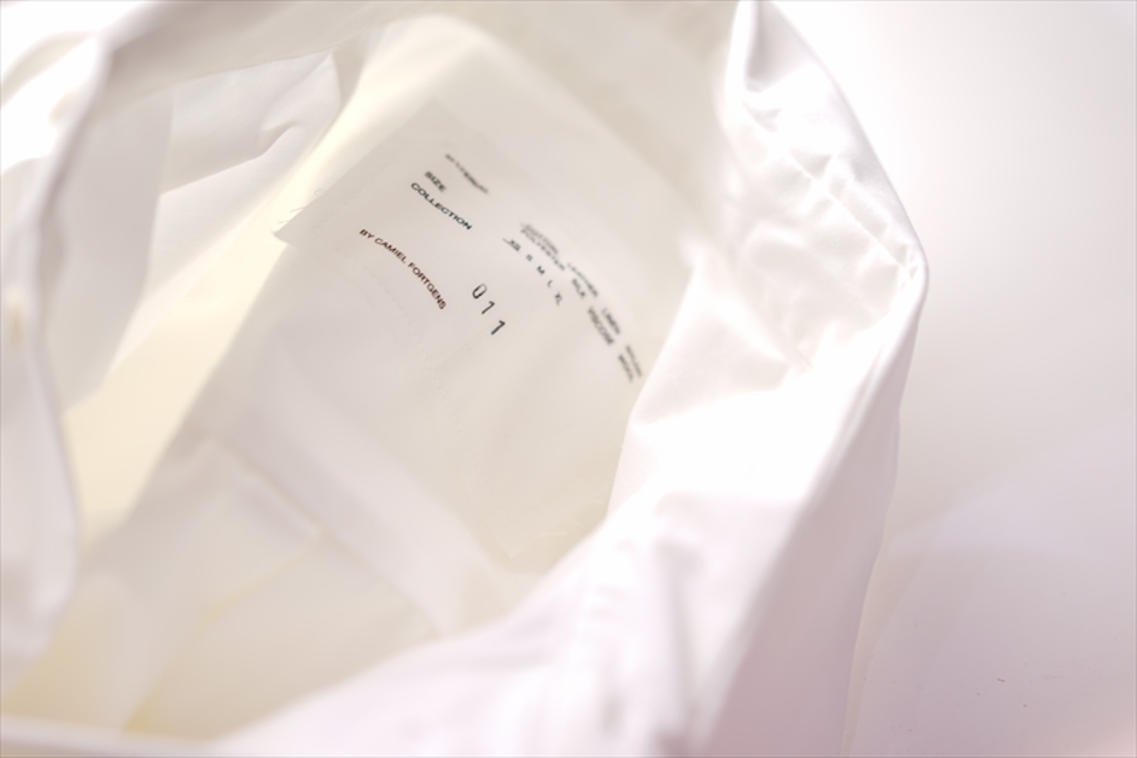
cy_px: 379
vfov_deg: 24.6
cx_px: 568
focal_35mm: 55
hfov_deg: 36.3
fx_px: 1737
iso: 50
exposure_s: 1/40
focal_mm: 55
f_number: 2
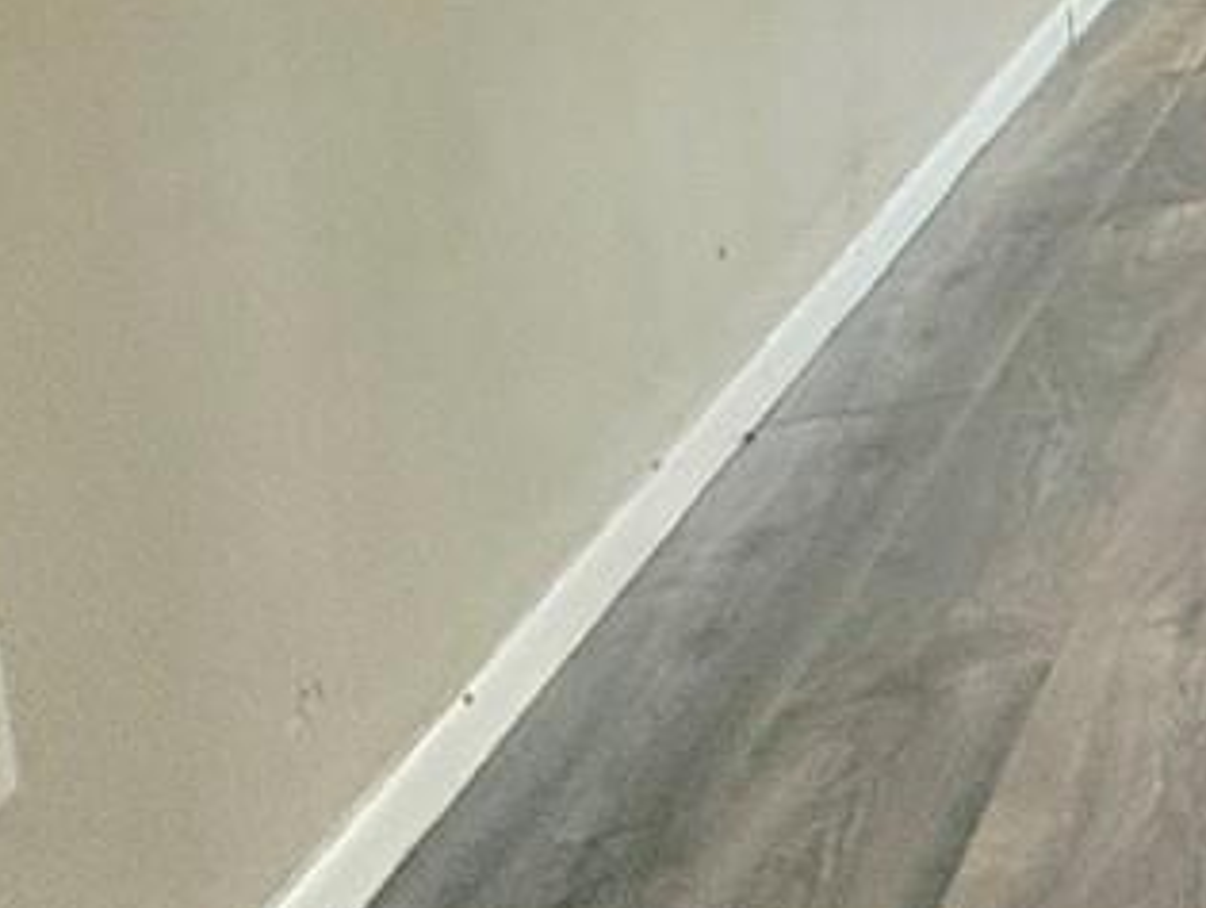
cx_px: 3017
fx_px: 2476
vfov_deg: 18.3
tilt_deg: -4.9
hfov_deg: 14.4
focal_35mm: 71
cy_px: -475
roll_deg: -0.1
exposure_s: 1/120
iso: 100
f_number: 2.2
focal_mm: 2.22
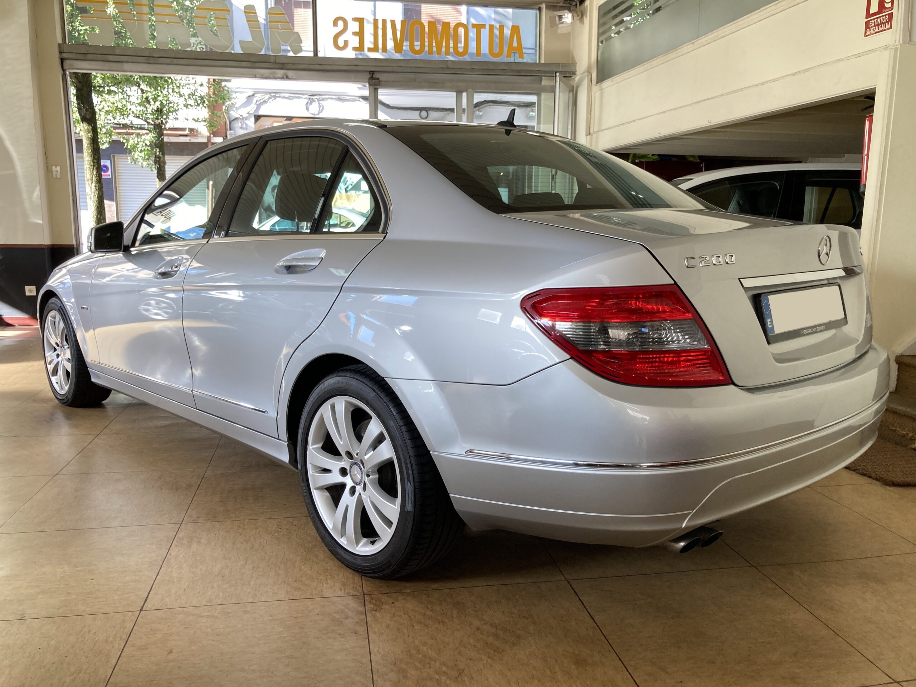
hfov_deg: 63.4
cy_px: 344
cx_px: 458
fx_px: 741
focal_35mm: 28
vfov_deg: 49.7
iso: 32
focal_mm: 3.99
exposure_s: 1/100
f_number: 1.8
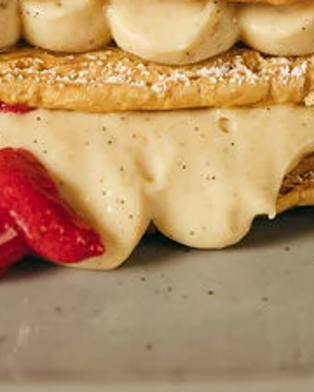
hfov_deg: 1.0
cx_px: 256
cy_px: -71
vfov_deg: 1.2
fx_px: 18528
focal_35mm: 1595
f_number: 4
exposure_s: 1/160
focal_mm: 70
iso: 200
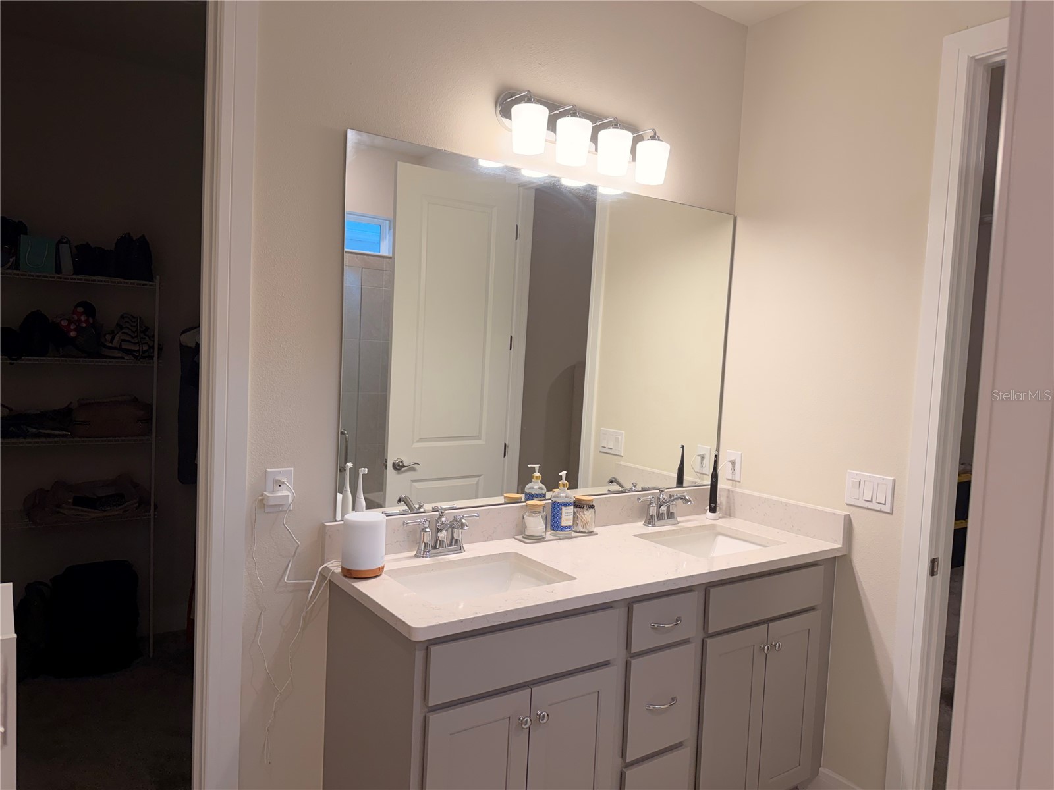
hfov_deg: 71.6
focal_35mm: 24
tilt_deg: -3.9
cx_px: 527
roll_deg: -2.2
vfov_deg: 56.8
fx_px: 731
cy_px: 395
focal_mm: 6.76
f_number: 1.78
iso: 80
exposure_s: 1/120
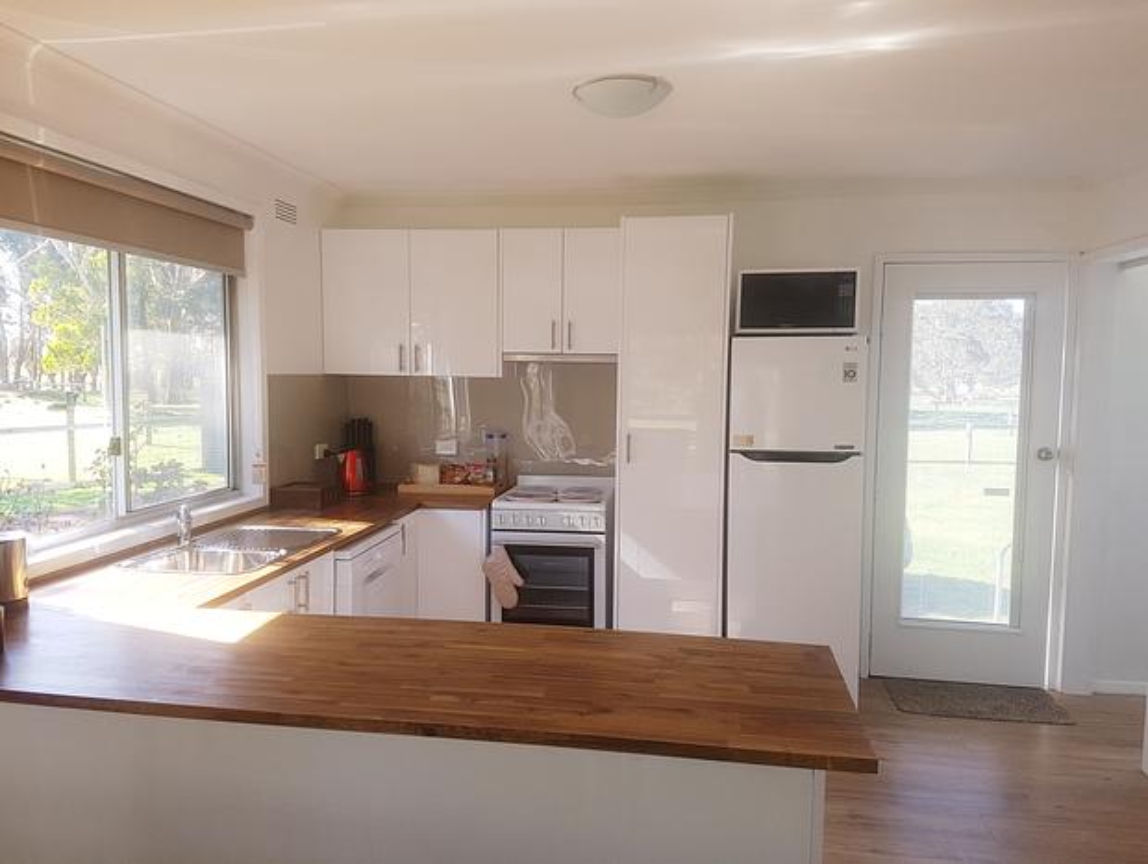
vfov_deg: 53.2
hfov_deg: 67.2
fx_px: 864
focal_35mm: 26
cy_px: 432
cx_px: 574
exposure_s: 1/130
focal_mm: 4.2
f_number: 1.7
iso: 50
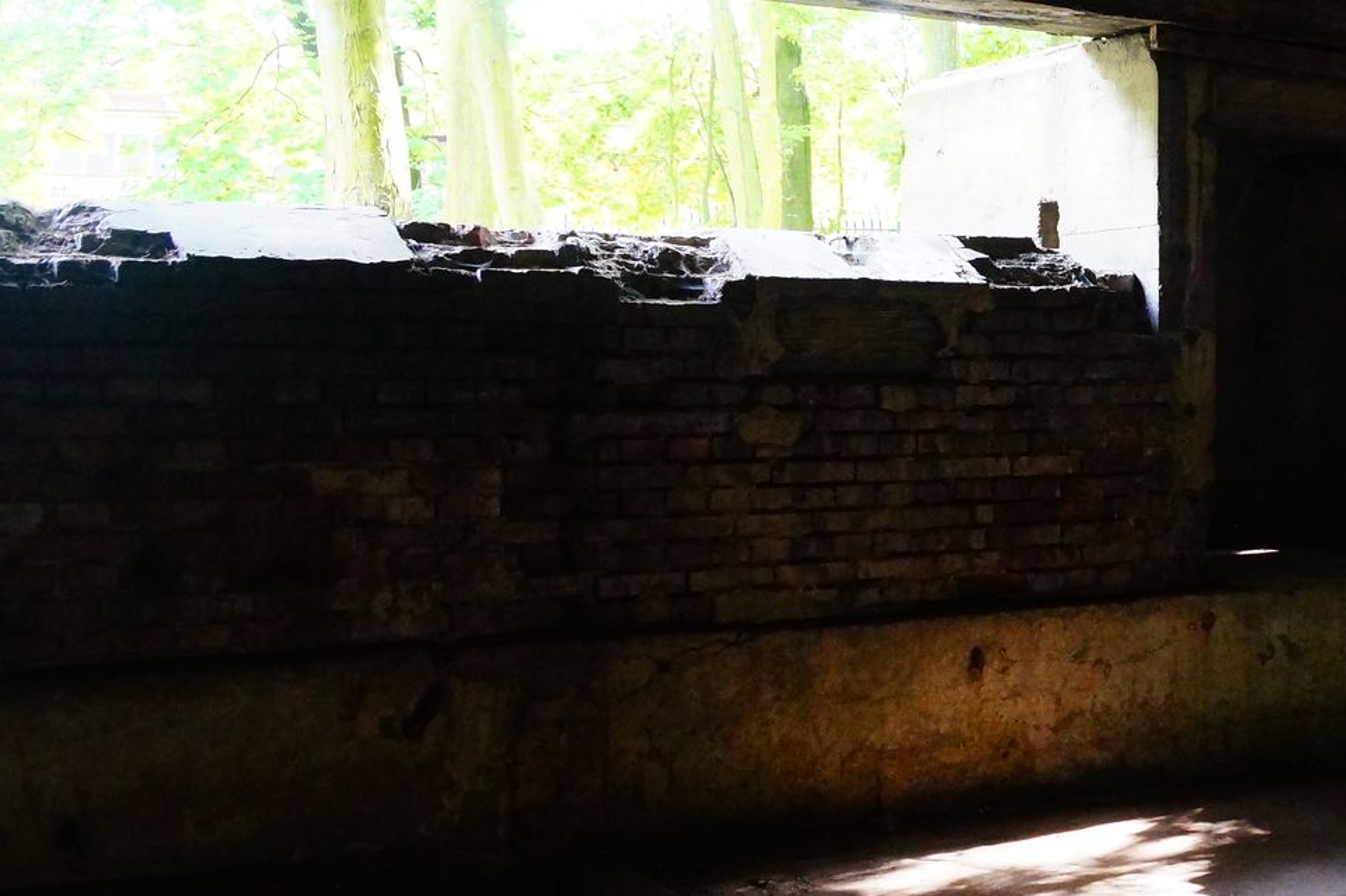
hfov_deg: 33.7
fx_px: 2093
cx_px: 1212
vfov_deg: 24.1
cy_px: 337
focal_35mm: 56
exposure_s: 1/60
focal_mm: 18
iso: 2500
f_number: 4
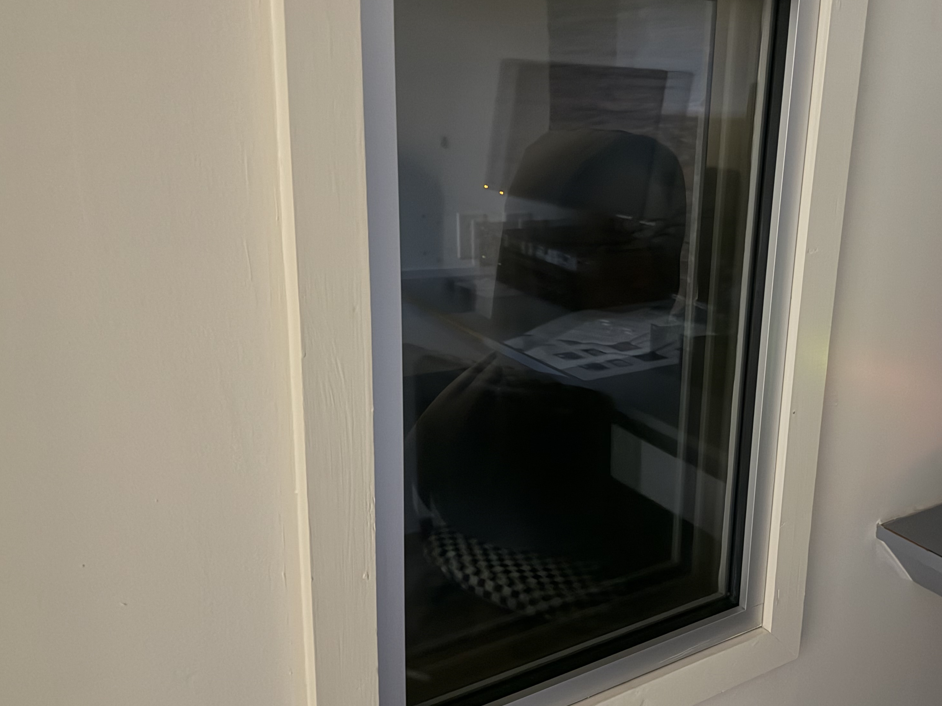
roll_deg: -3.3
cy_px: 342
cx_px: 633
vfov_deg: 42.9
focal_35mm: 33
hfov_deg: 54.2
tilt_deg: -15.5
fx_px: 898
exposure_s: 1/20
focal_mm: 6.76
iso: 1600
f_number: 1.78
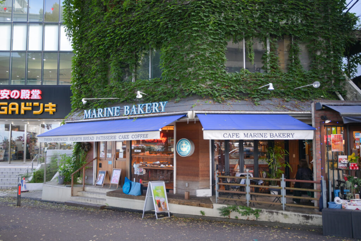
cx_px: 180
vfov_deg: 40.8
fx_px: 323
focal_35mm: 32
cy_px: 120
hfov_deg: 58.3
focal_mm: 21.5
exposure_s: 1/50
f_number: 4
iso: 100
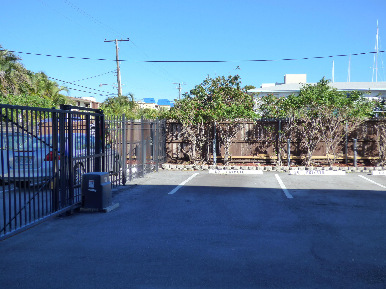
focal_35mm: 36
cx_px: 193
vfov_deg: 39.7
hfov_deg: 51.4
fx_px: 401
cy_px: 144
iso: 200
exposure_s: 1/800
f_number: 3.4
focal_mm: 6.18
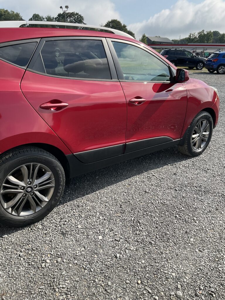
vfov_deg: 61.7
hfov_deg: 48.2
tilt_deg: -20.7
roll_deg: -2.4
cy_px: 150
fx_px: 251
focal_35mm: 29
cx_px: 112
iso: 16
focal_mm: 3
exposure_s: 1/1055
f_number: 1.8
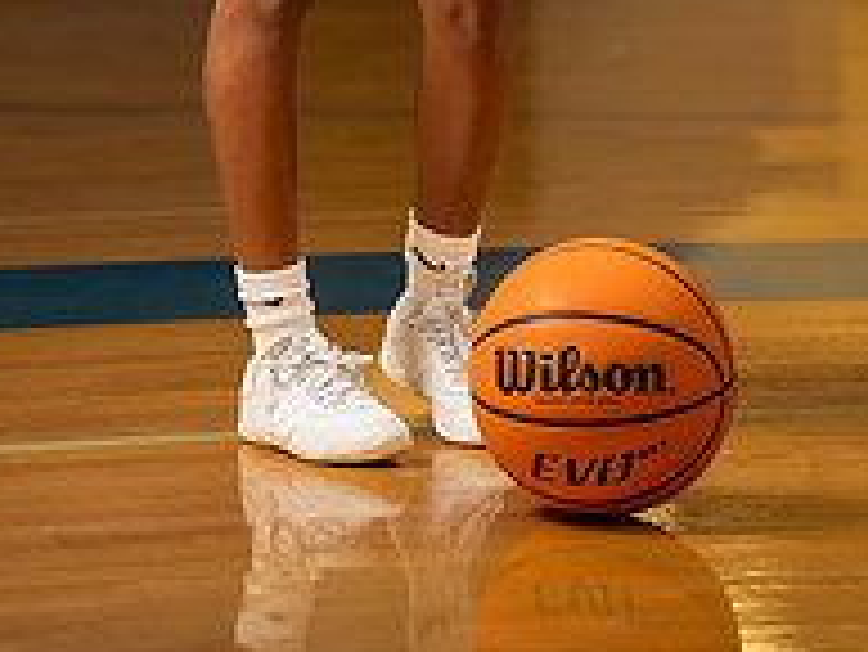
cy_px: -337
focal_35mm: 201
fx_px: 5043
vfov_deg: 7.3
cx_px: 418
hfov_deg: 9.8
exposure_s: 1/160
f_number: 2.8
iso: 500
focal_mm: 89.8
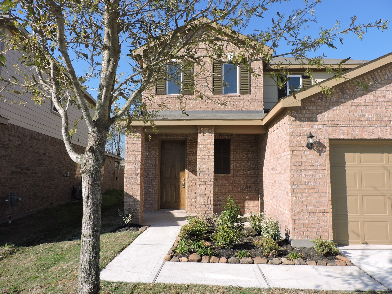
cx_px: 196
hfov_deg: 71.6
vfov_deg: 56.8
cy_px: 147
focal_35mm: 24
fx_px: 272
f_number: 3
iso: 100
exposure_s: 1/1000
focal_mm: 4.3
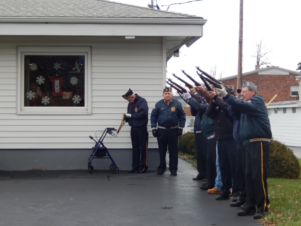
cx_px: 150
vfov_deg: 15.7
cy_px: 113
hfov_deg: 20.9
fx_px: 817
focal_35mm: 94
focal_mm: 16.6
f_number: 4.4
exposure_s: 1/125
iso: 125
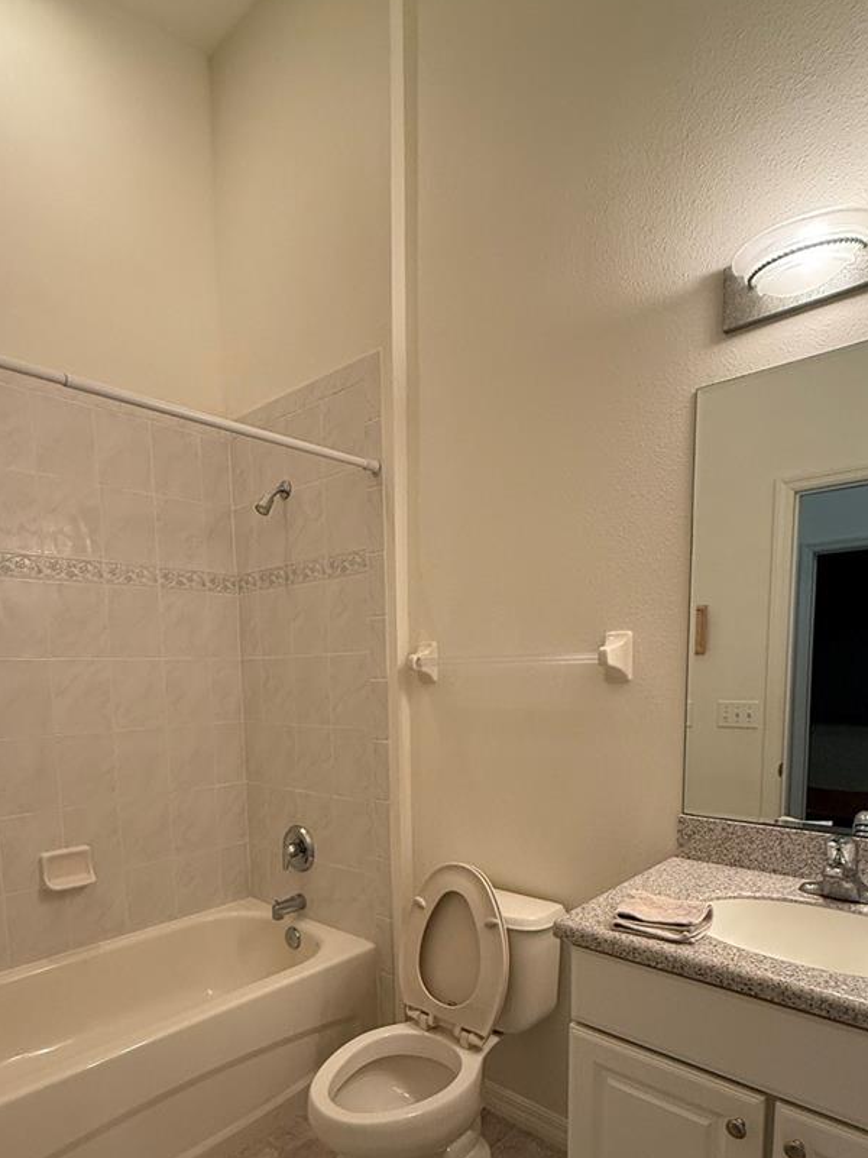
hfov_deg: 63.1
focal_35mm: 21
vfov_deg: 76.9
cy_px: 757
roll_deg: +1.4
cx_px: 367
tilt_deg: -6.9
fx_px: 702
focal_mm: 2.22
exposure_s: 1/120
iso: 320
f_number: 2.2
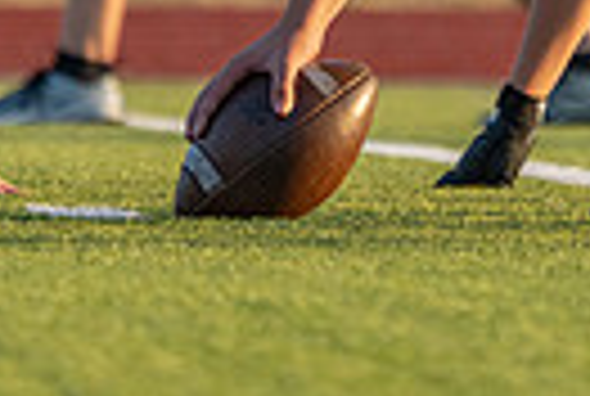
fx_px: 28992
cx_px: 459
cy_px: -407
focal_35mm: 1765
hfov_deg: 1.2
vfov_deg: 0.8
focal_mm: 400
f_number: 5.6
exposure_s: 1/1250
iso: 800
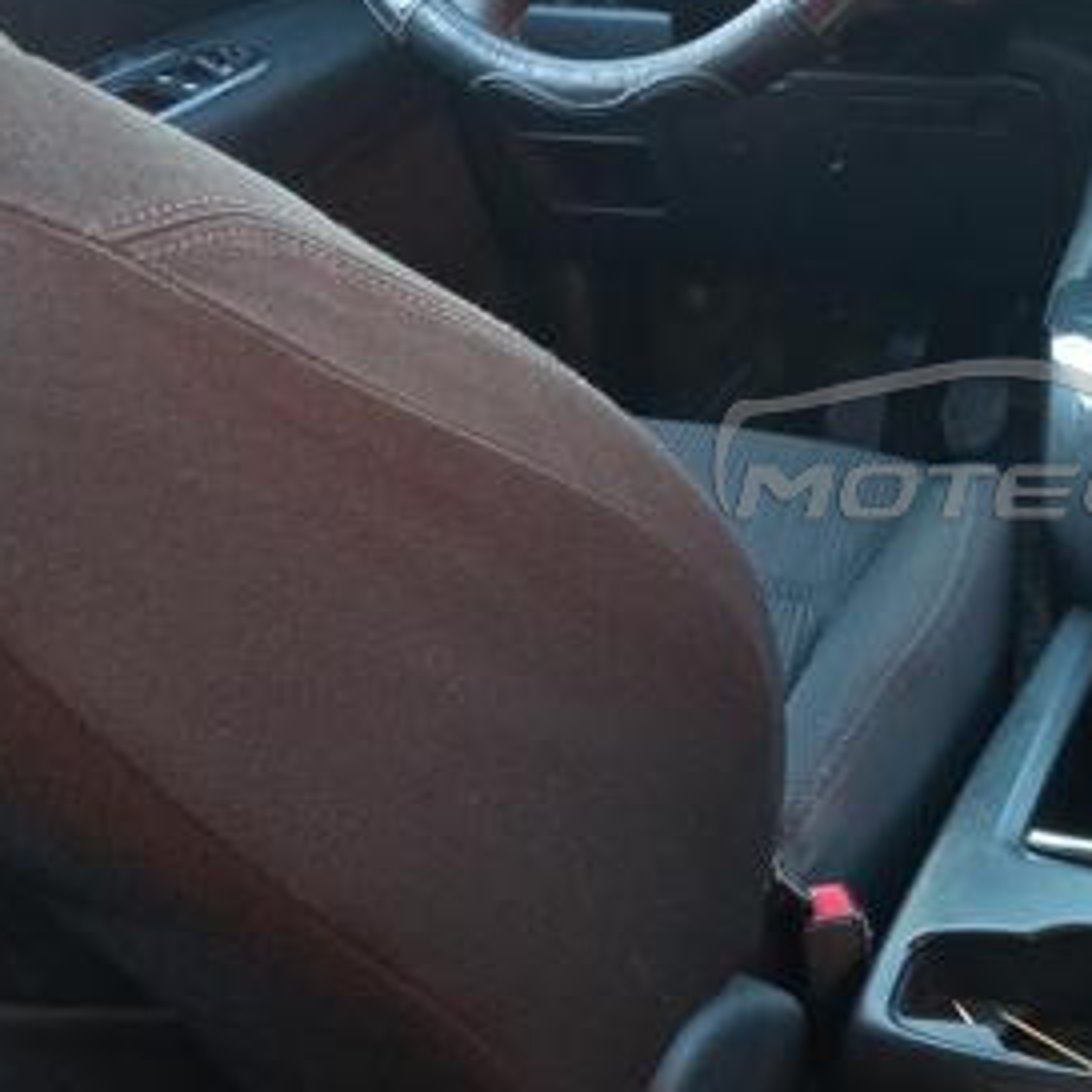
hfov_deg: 28.4
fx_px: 2034
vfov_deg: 30.0
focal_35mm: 57
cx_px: 1064
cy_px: 438
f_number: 2.2
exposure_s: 1/33.3
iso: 343
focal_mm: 3.79
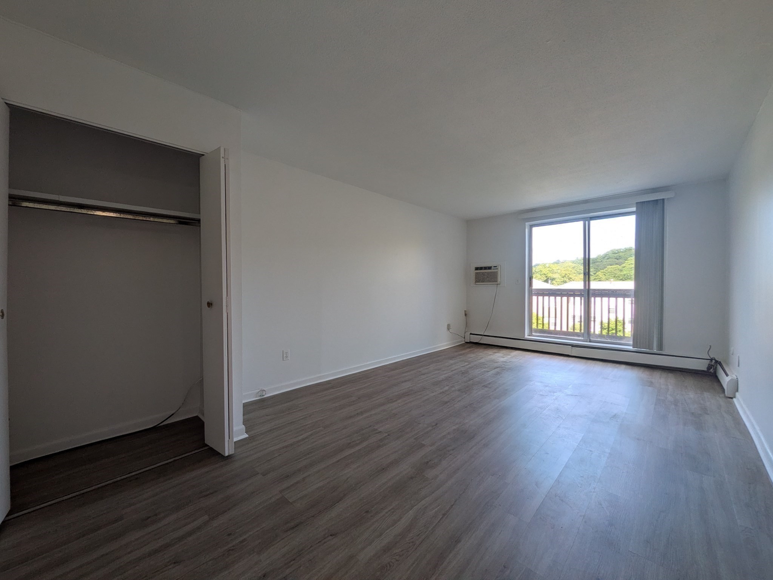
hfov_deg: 102.1
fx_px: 313
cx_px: 386
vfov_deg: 85.7
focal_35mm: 14
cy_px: 290
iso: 50
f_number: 2.2
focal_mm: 1.83
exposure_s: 1/130
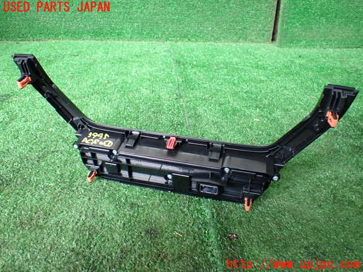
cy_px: 136
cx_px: 182
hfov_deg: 60.0
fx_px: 315
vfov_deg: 46.8
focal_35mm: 30
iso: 640
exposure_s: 1/125
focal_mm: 5.4
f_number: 2.3
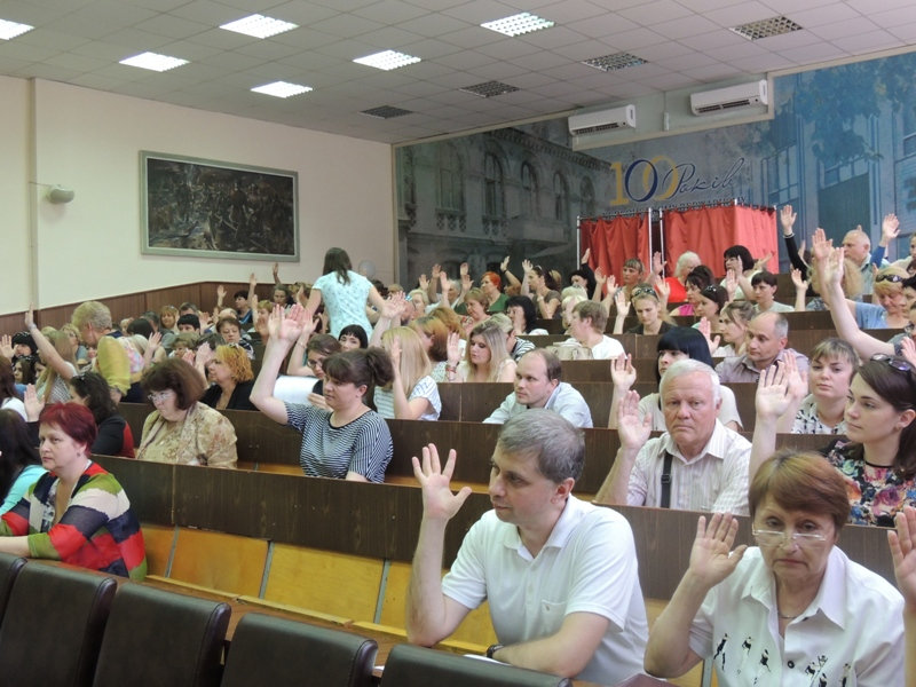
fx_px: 1058
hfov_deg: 46.8
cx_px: 458
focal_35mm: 40
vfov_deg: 36.0
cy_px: 344
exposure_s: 1/30
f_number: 3.3
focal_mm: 7.1
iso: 400
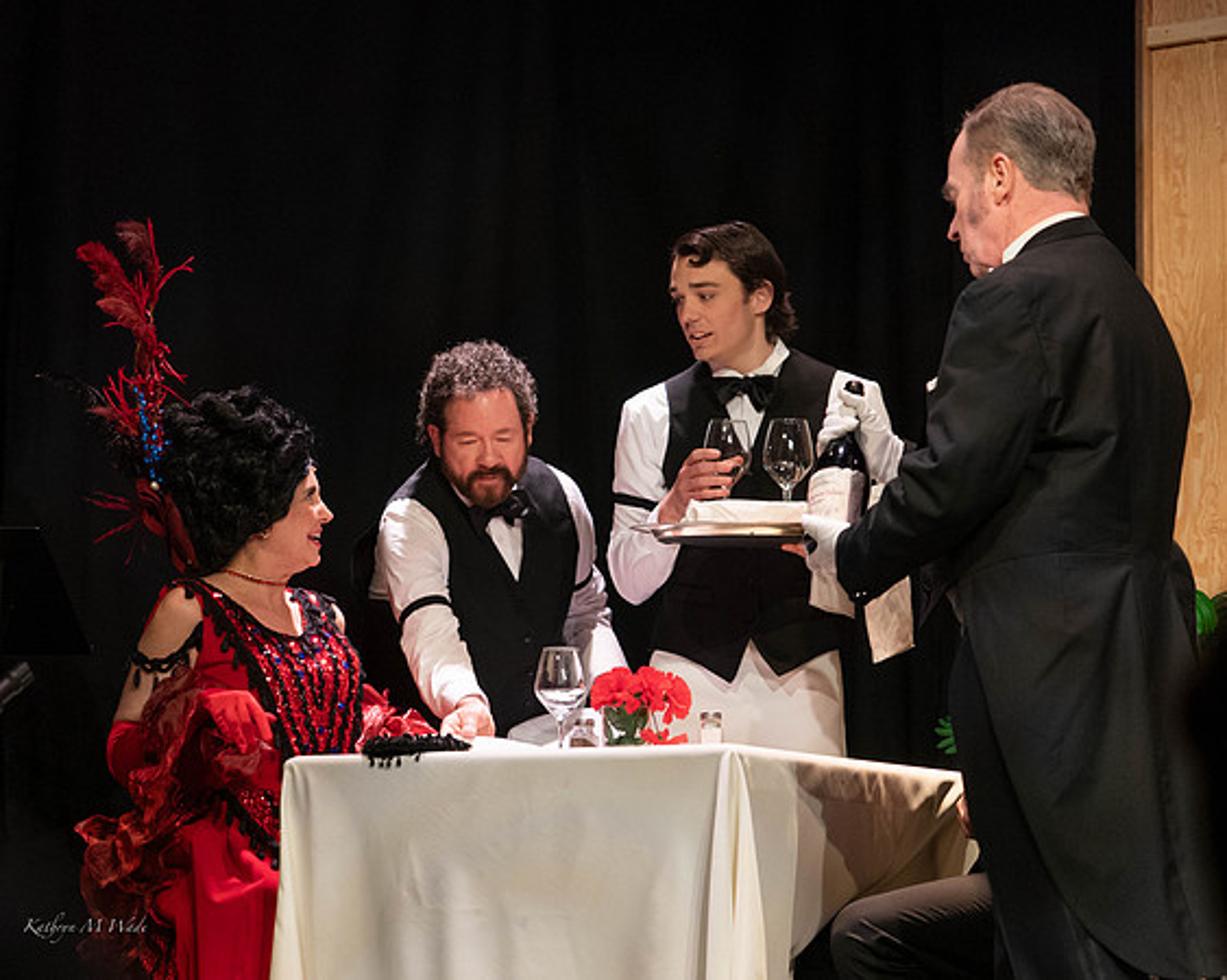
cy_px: 490
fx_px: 3925
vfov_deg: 14.2
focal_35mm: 108
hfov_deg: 17.8
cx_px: 560
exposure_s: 1/200
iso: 2500
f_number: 5.6
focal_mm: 96
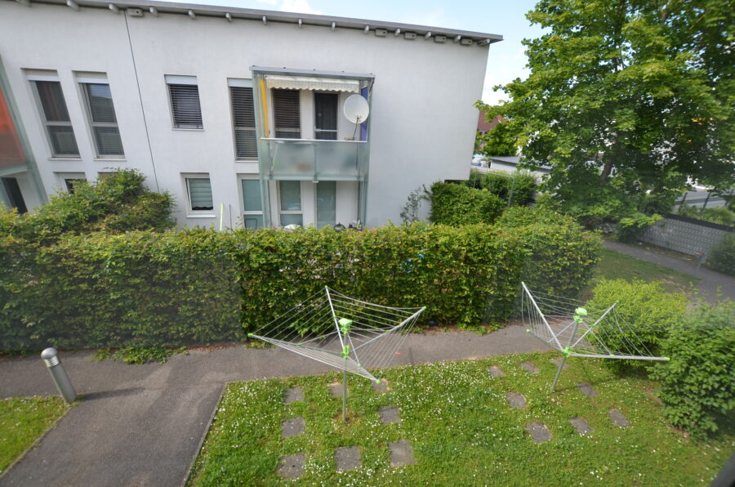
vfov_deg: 77.1
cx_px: 368
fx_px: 306
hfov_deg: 100.5
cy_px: 244
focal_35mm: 15
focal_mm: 10
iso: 200
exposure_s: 1/200
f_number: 7.1
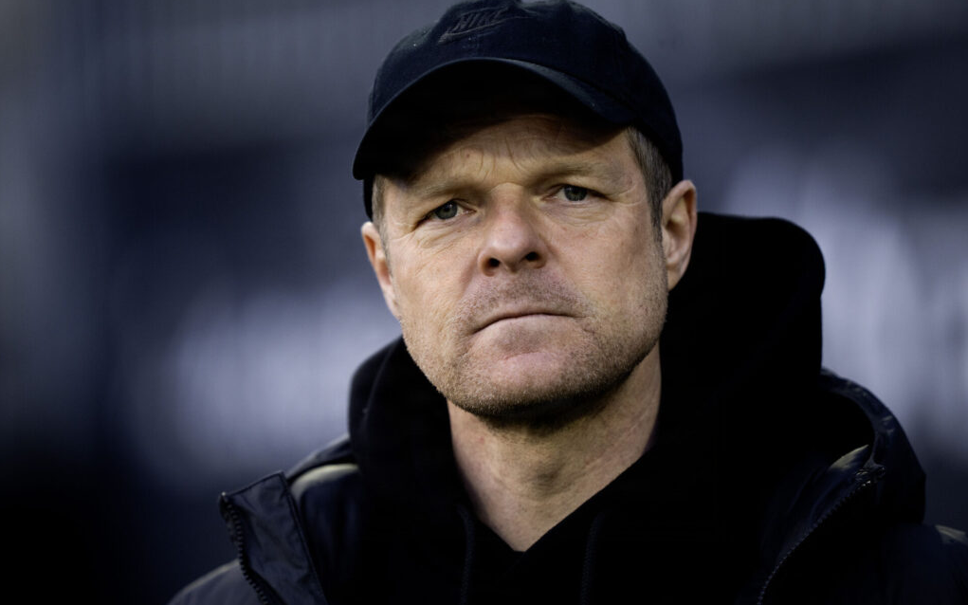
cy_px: 297
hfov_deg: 5.1
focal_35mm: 409
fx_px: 10789
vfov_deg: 3.2
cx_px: 484
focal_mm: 400
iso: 1250
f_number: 2.8
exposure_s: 1/1000
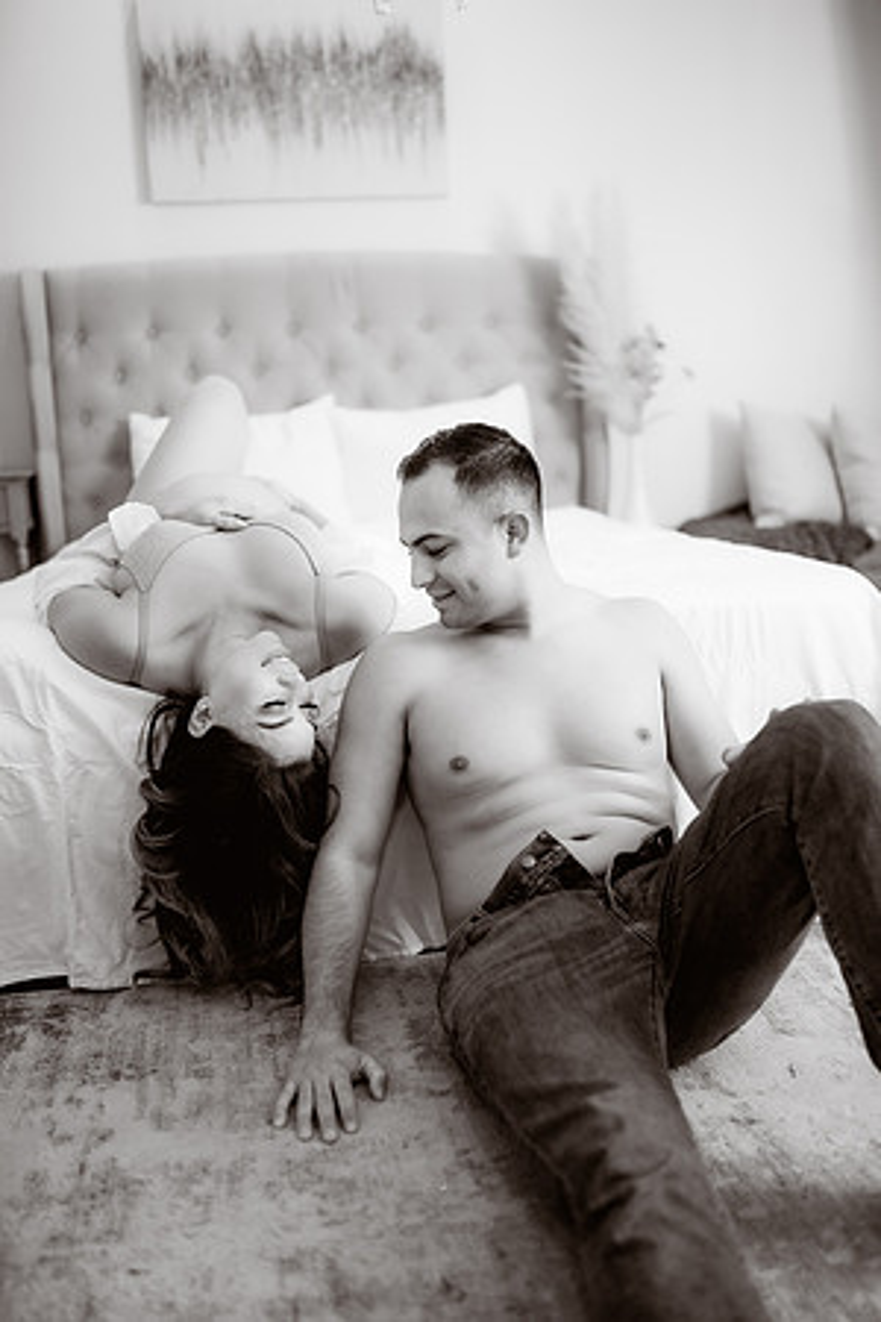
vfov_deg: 54.4
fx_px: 1285
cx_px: 440
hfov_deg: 37.9
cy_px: 661
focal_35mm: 35
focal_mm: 35
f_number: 1.4
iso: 125
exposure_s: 1/125
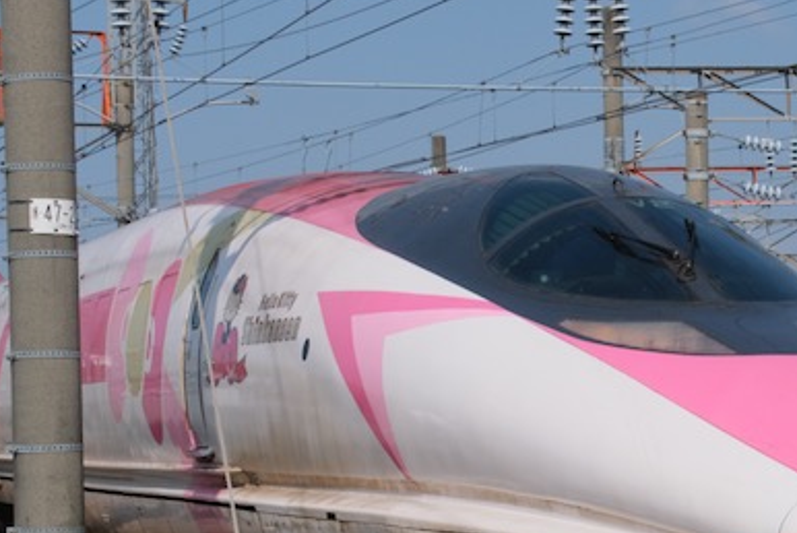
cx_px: 679
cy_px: 413
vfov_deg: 11.8
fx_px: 2570
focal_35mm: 116
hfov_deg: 17.4
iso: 640
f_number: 10
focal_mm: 37
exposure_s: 1/1100
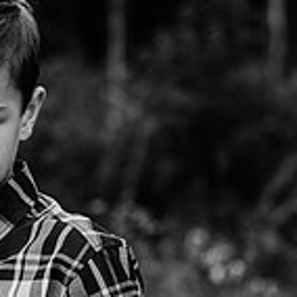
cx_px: 190
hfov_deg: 10.0
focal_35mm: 174
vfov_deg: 10.0
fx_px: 1689
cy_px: 200
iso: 400
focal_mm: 50
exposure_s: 1/1250
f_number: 2.5
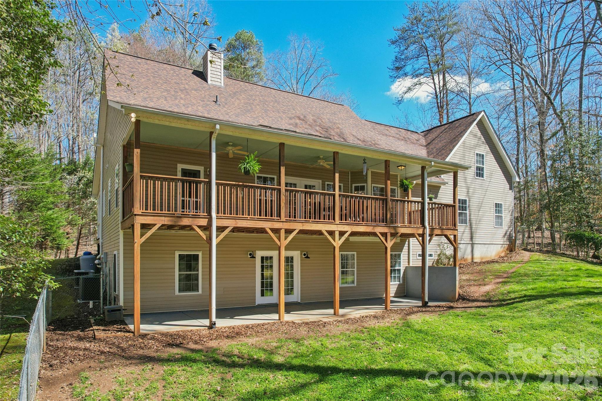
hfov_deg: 78.6
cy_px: 200
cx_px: 301
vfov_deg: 57.2
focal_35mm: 22
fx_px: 368
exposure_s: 1/120
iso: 120
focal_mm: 8.4
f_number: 2.8
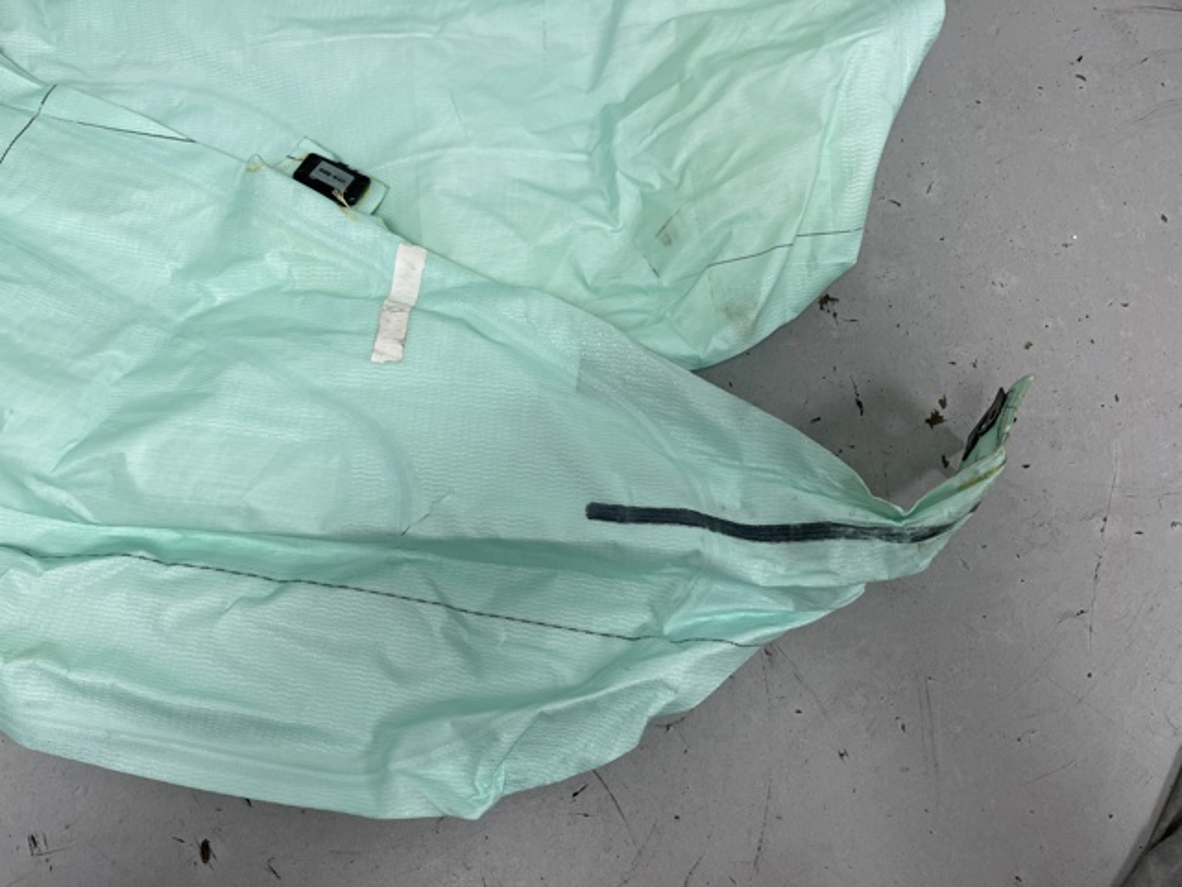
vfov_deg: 54.9
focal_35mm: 25
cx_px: 591
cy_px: 444
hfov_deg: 69.4
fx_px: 854
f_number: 1.6
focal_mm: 5.1
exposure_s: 1/100
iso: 50
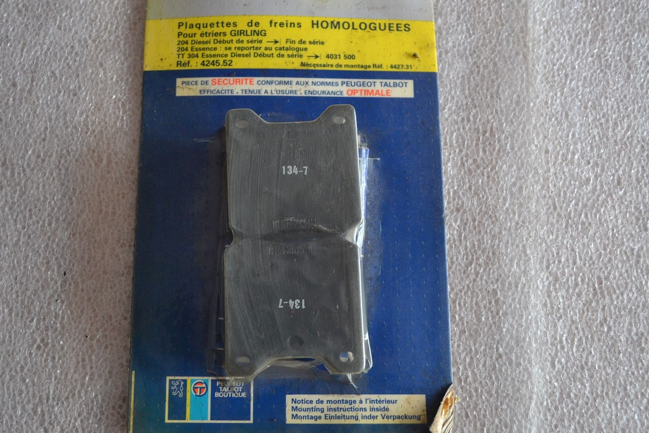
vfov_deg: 35.1
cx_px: 277
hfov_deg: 50.5
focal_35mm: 38
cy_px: 200
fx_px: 685
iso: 1100
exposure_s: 1/60
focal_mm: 22
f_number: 4
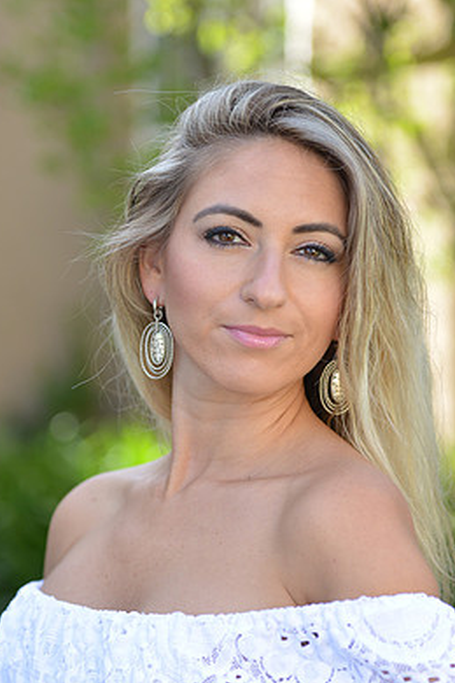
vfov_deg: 17.2
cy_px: 422
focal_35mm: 119
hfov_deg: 11.5
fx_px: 2256
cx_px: 186
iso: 200
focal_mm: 80
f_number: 2.8
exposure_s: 1/400
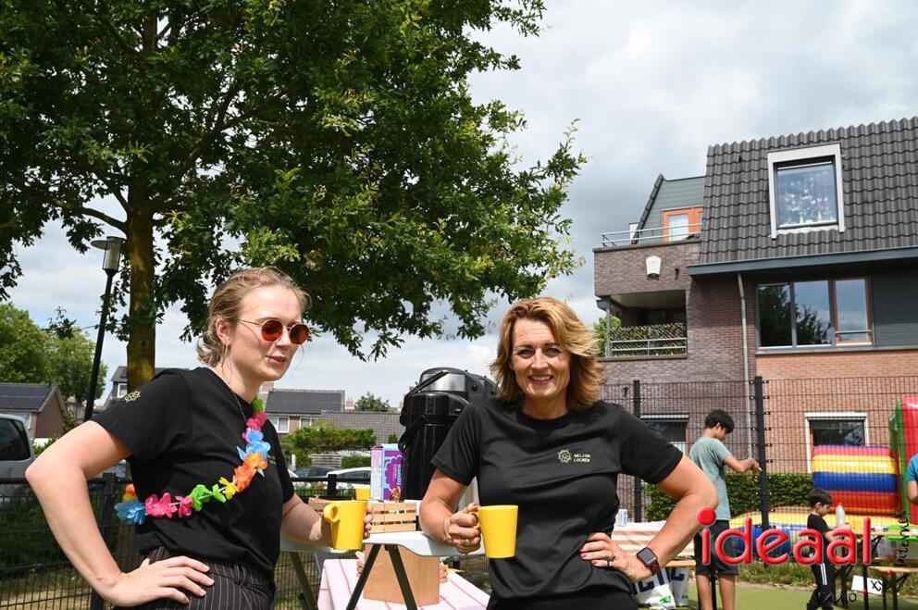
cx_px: 459
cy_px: 305
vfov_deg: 36.8
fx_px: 917
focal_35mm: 36
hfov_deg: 53.2
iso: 640
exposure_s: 1/500
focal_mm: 36
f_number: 13
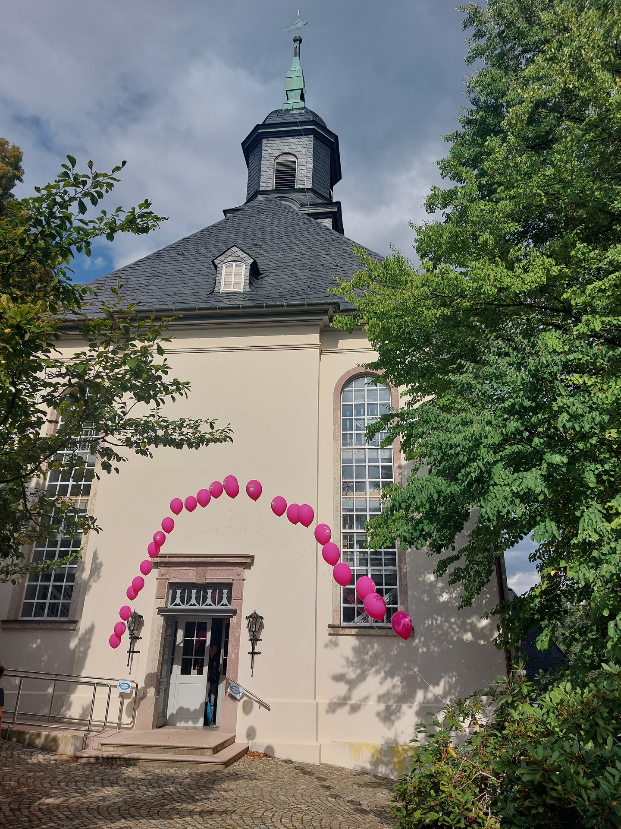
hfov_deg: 54.9
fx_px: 598
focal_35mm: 25
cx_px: 310
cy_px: 414
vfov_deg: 69.4
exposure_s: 1/1616
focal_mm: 5.23
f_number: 1.8
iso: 25
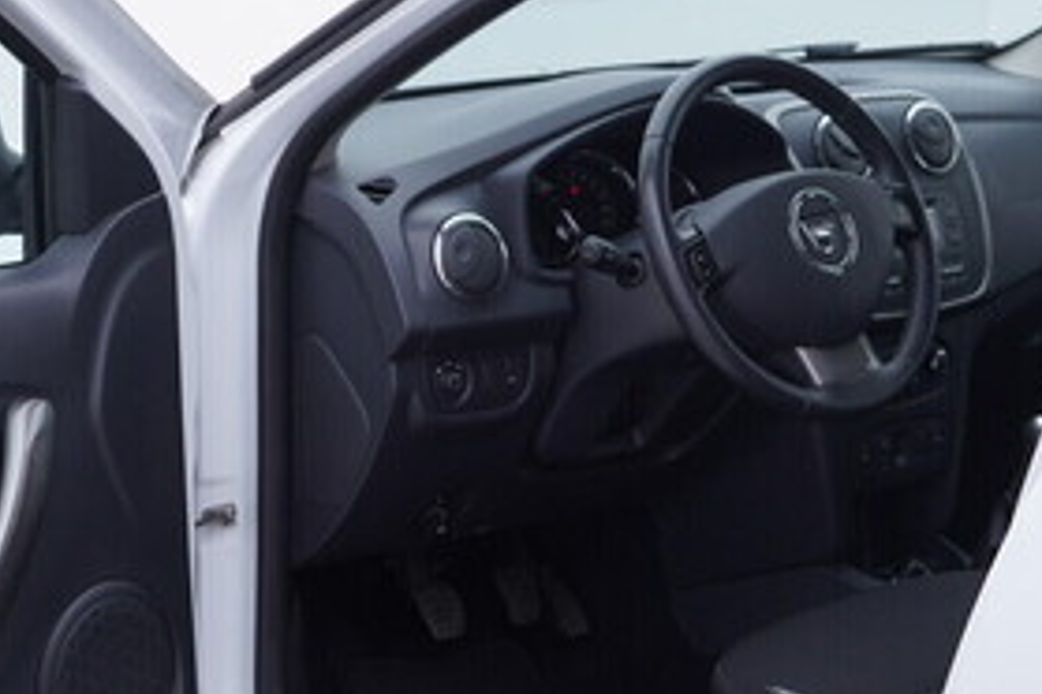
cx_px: 299
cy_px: 438
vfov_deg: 19.2
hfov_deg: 28.2
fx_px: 2055
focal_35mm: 71
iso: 125
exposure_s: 1/60
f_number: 3.5
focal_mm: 24
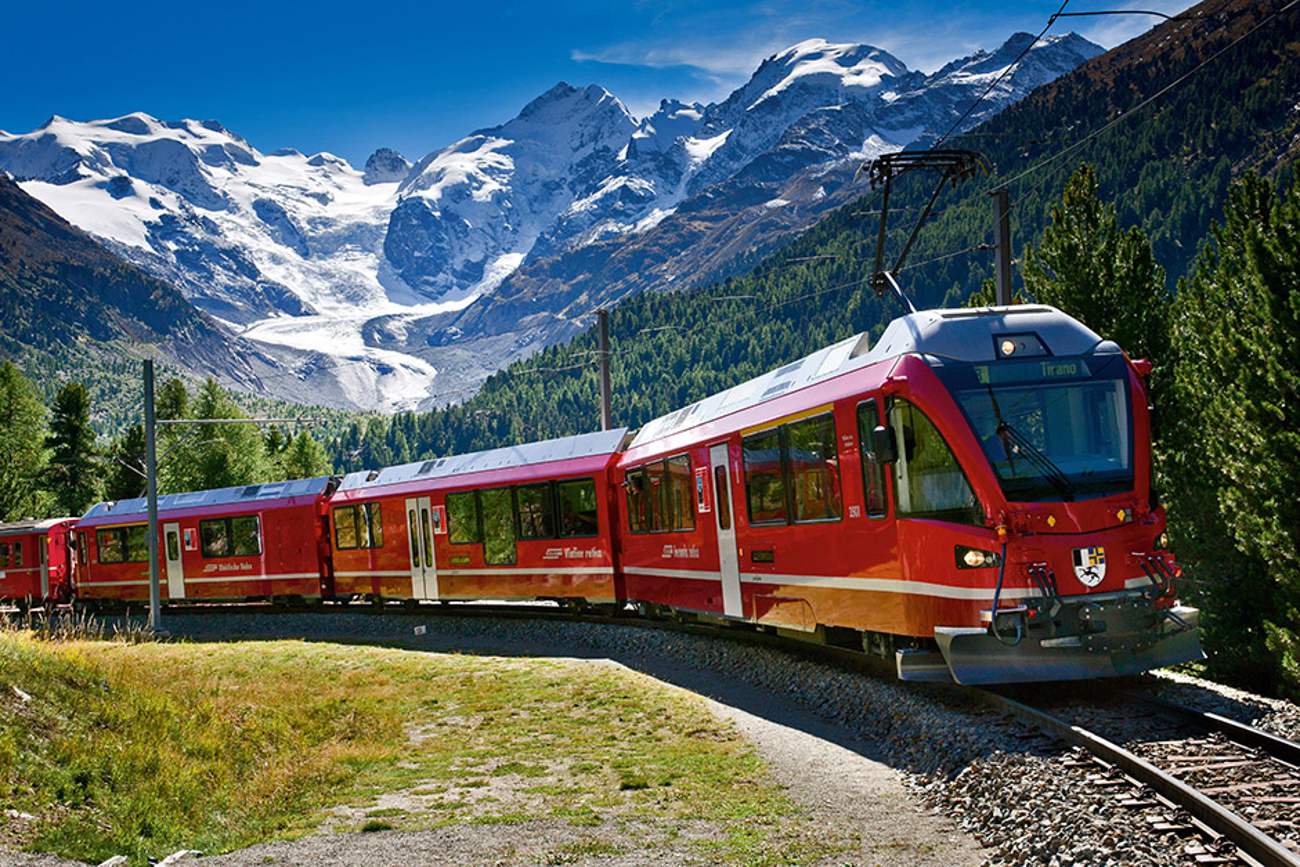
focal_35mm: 40
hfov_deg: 48.5
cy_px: 434
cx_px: 650
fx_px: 1445
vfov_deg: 33.4
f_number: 10
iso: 200
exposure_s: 1/320
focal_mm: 40
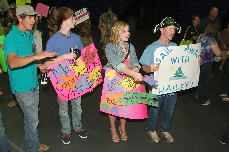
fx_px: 191
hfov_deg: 61.9
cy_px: 76
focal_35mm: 30
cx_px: 114
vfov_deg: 43.6
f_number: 4.8
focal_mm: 20
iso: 200
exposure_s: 1/60
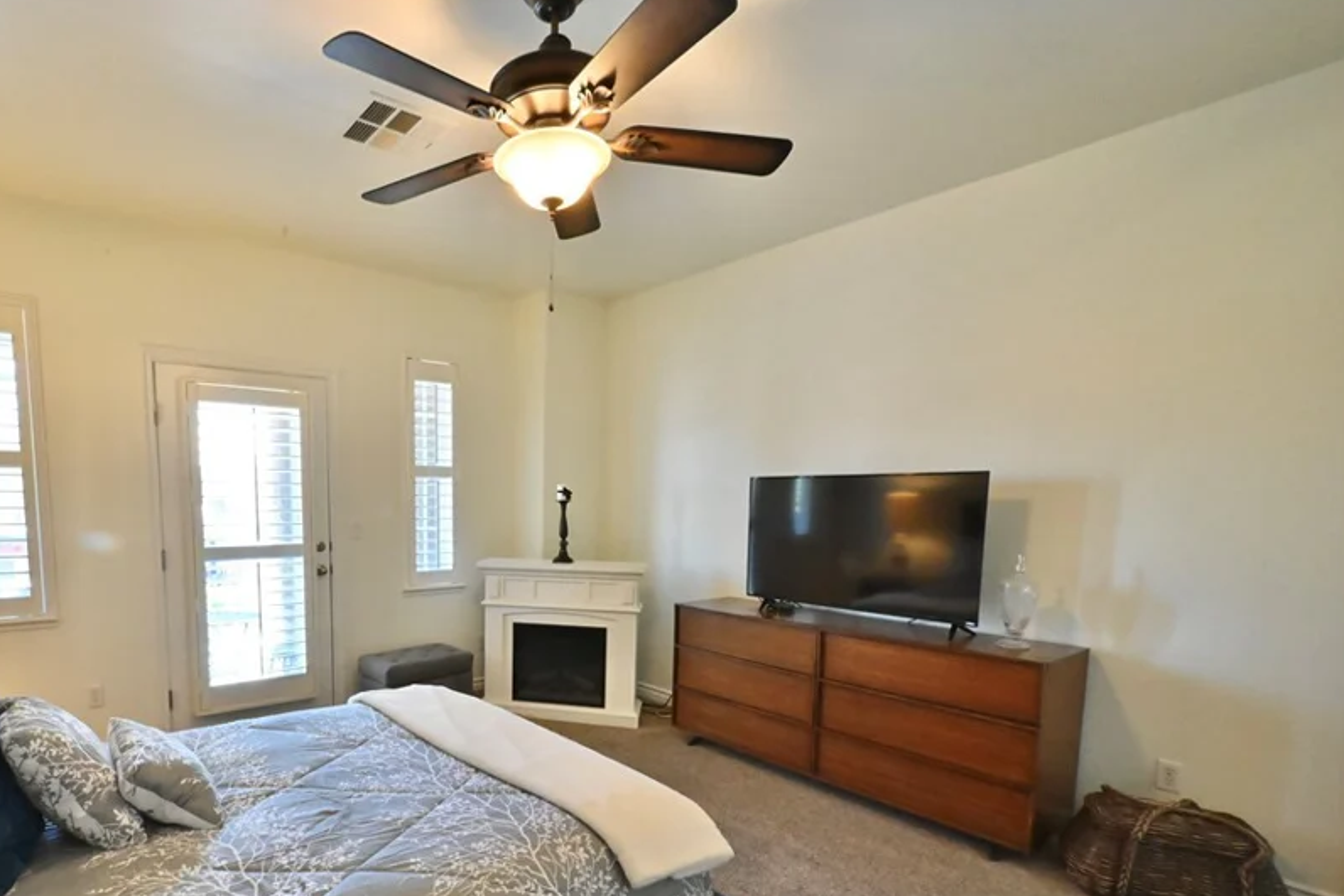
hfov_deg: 87.9
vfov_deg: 66.3
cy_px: 564
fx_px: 672
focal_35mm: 18
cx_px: 491
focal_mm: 14
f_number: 22
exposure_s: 1/30
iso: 12800
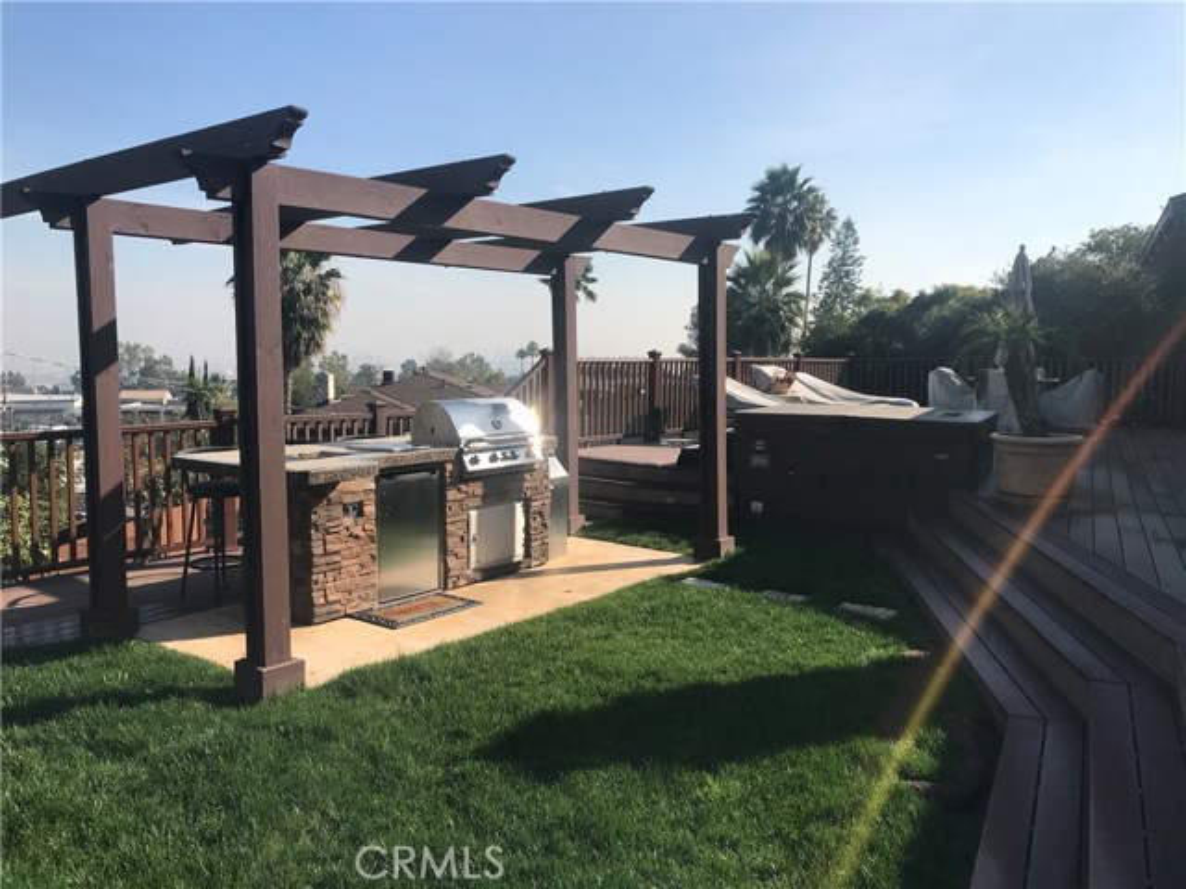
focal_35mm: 28
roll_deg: -1.7
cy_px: 444
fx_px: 959
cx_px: 593
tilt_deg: -8.5
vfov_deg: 49.7
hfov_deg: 63.4
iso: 20
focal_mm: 3.99
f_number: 1.8
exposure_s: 1/2994
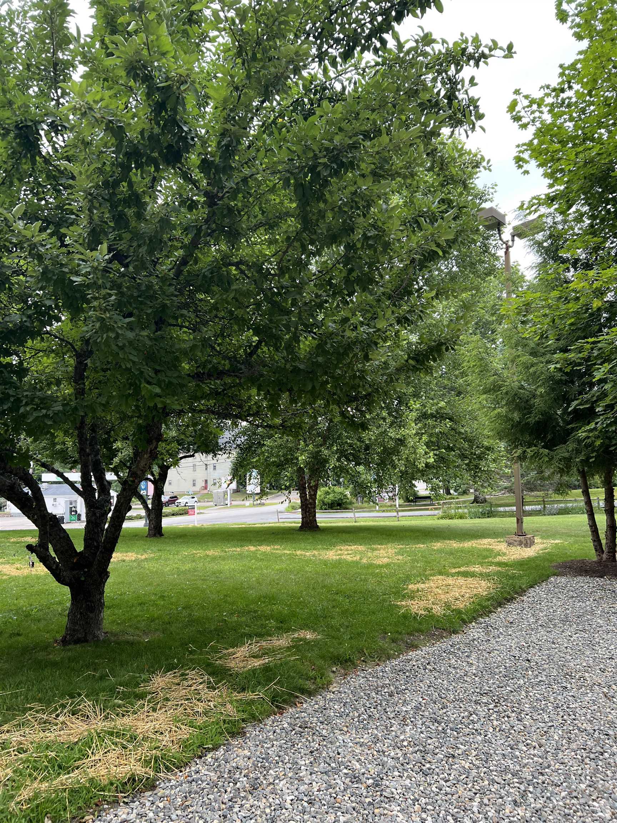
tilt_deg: +6.6
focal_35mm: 26
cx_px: 308
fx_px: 618
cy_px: 412
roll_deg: +1.2
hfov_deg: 53.1
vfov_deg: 67.3
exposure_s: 1/121
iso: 64
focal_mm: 5.7
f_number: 1.5
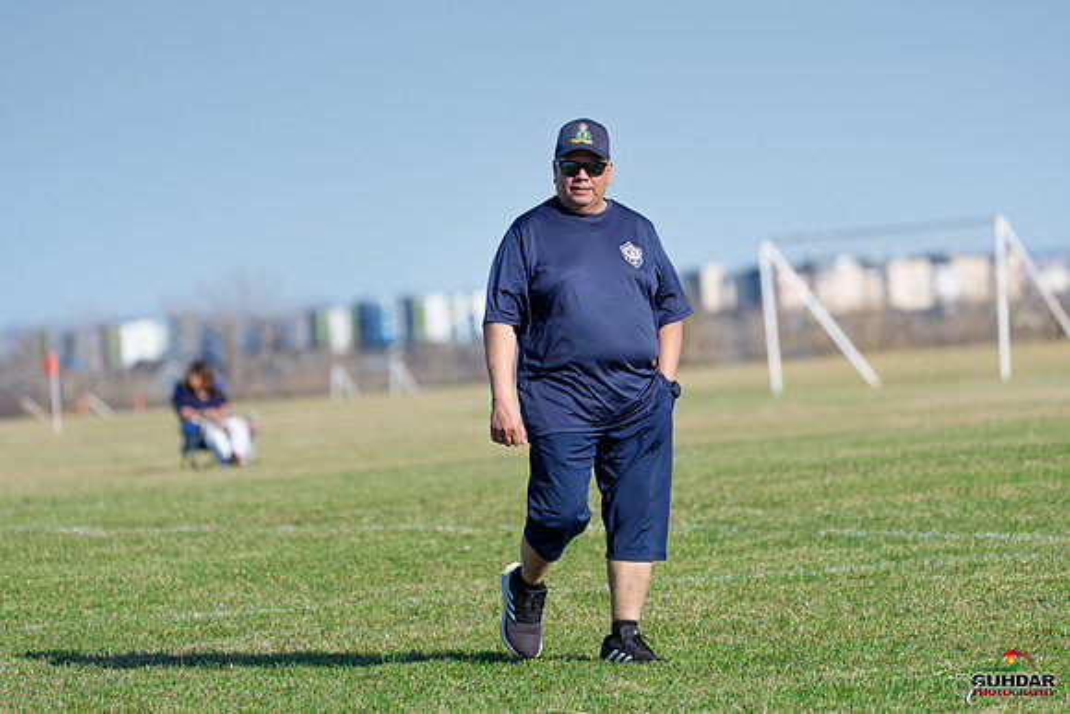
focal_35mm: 282
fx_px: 8383
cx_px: 535
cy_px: 357
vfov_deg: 4.9
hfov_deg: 7.3
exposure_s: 1/1600
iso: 250
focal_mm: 282
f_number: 5.6
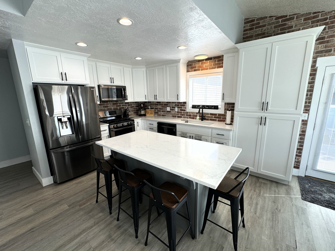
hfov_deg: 98.2
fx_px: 145
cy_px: 125
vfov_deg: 81.8
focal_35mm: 15
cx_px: 170
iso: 50
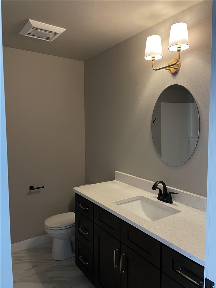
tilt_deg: -3.9
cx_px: 108
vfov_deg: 67.3
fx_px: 216
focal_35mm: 26
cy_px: 144
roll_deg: +0.5
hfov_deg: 53.1
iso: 100
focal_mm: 4.2
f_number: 1.6
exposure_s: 1/60
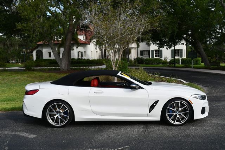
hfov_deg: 44.5
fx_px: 275
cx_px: 112
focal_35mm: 44
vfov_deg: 30.6
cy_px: 75
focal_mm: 22
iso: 140
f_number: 8
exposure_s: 1/250
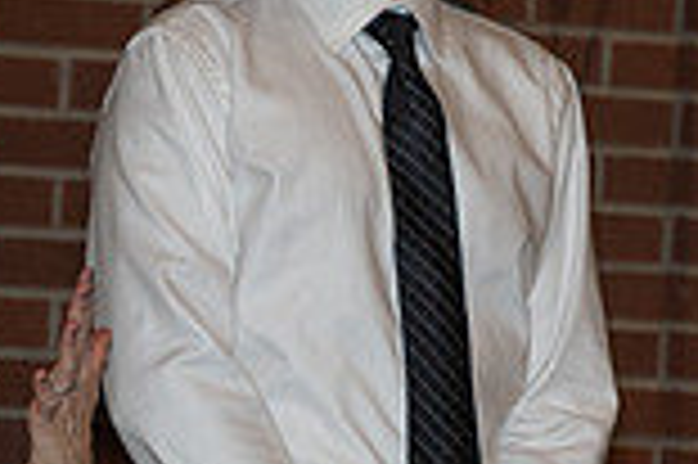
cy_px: 218
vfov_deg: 5.2
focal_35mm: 262
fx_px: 5074
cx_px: 194
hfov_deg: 7.9
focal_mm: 70
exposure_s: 1/125
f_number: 3.5
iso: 2000
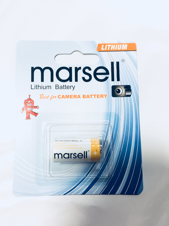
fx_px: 189
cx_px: 84
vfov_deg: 61.7
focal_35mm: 29
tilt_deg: -83.8
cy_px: 113
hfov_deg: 48.2
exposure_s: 1/33
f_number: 2.2
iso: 160
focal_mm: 4.15
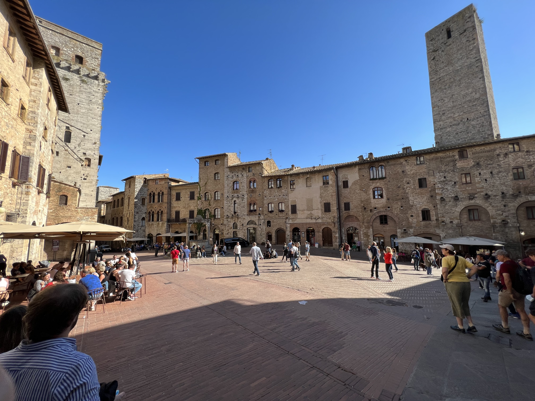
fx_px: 201
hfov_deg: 106.2
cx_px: 268
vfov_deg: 89.9
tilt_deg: +5.7
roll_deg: +1.3
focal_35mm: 13
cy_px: 200
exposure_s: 1/995
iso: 32
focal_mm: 1.57
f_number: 1.8
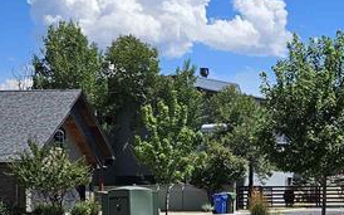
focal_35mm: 91
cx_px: 397
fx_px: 853
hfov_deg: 21.4
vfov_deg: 14.3
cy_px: 176
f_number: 1.8
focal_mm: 5.4
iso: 25
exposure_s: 1/2359
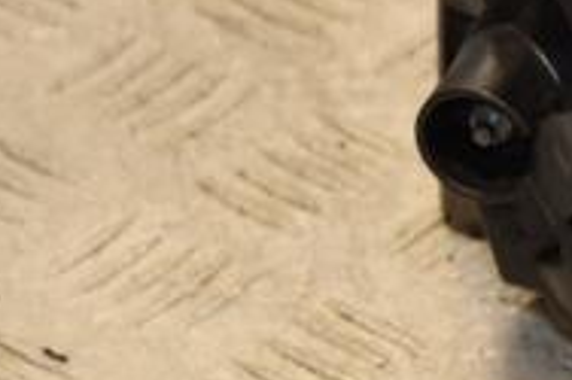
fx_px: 5708
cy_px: 103
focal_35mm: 360
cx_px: 815
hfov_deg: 5.7
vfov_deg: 3.8
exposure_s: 1/160
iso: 800
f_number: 5.3
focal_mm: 75
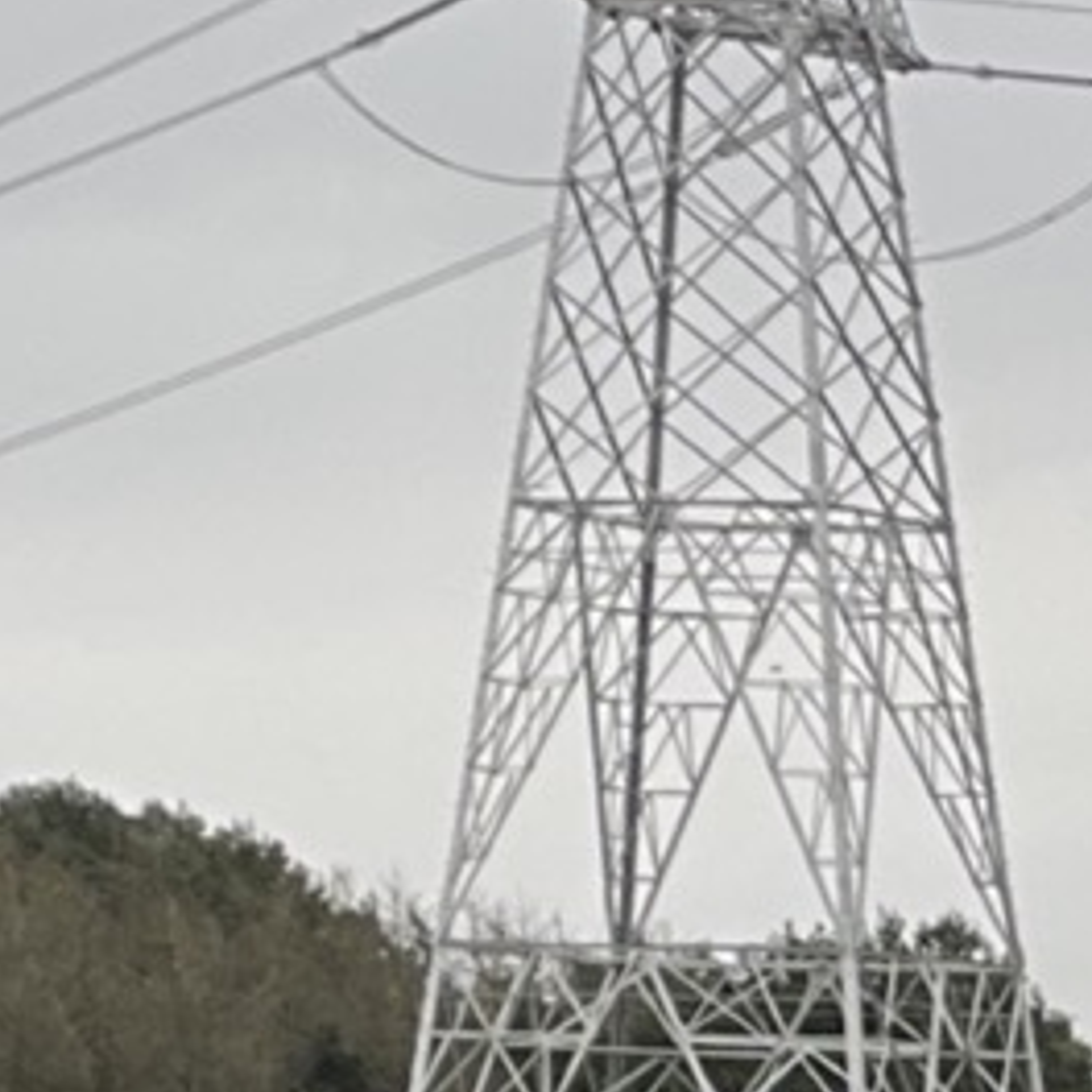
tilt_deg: -3.0
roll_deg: -1.3
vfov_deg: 4.9
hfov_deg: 4.8
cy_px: 2207
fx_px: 12420
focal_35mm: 348
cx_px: 3193
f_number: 2
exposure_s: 1/159
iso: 25
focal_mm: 6
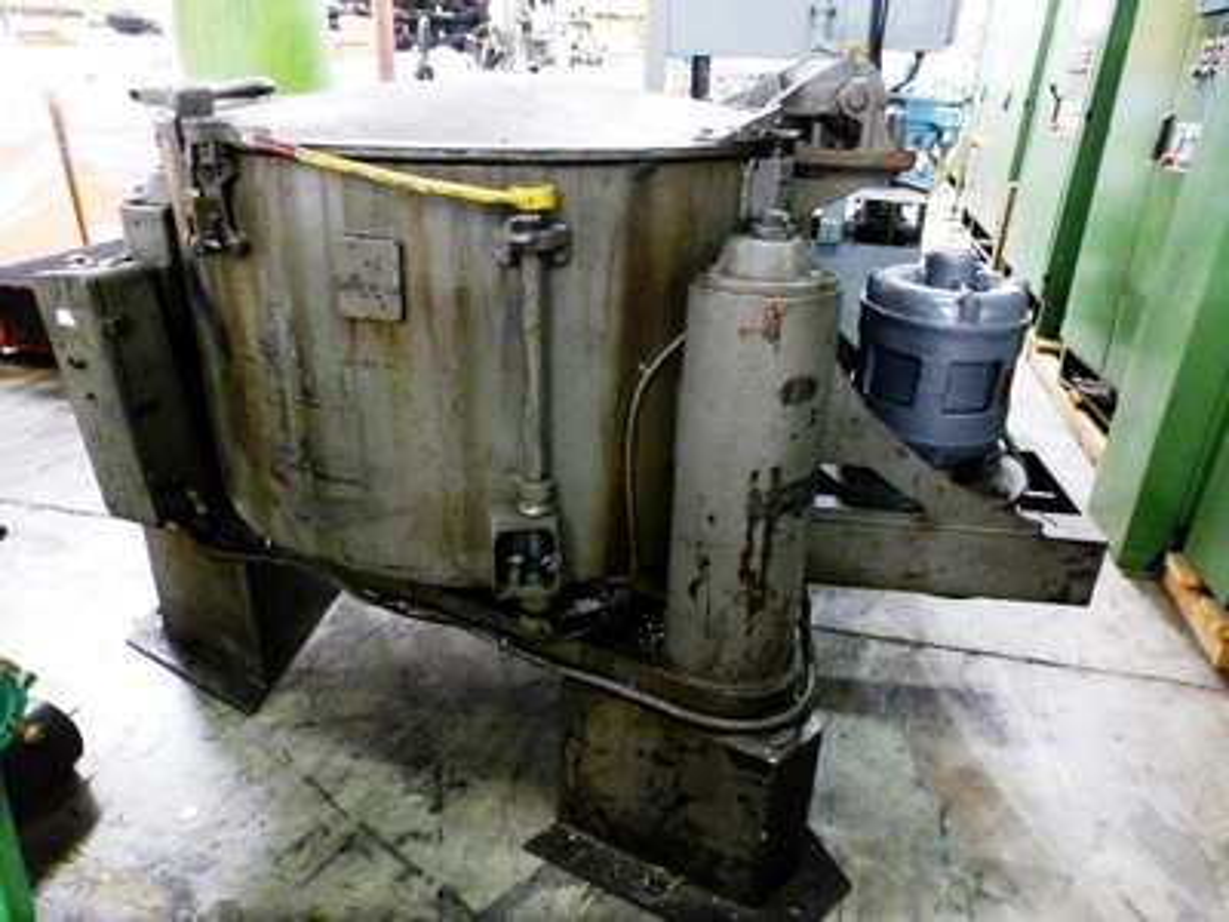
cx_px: 614
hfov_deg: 71.6
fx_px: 852
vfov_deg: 56.8
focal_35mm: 24
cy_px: 461
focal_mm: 4.3
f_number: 3.3
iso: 400
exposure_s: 1/5
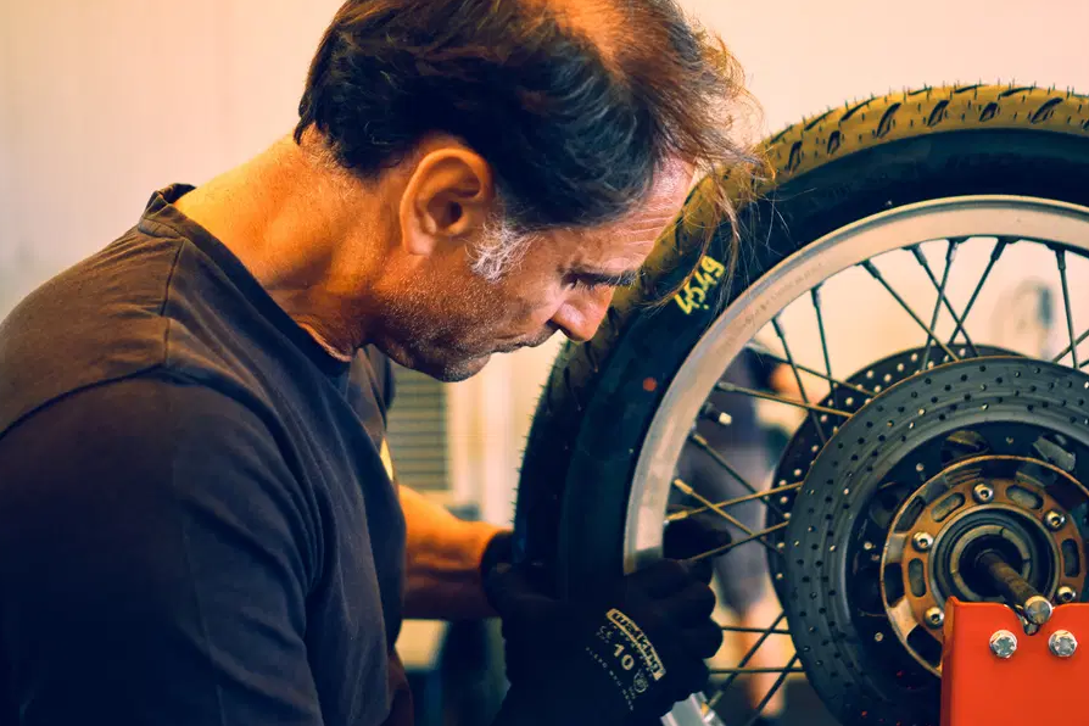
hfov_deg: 41.8
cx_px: 624
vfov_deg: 28.6
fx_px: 1422
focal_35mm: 47
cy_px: 329
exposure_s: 1/320
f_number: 1.4
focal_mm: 23
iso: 500
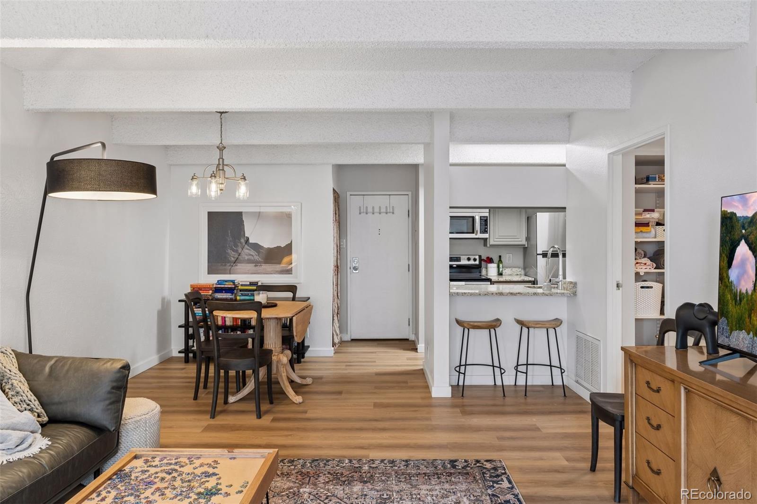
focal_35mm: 25
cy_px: 252
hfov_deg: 71.5
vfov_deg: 51.3
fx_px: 526
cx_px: 378
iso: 400
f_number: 9
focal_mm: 25
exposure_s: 1/8
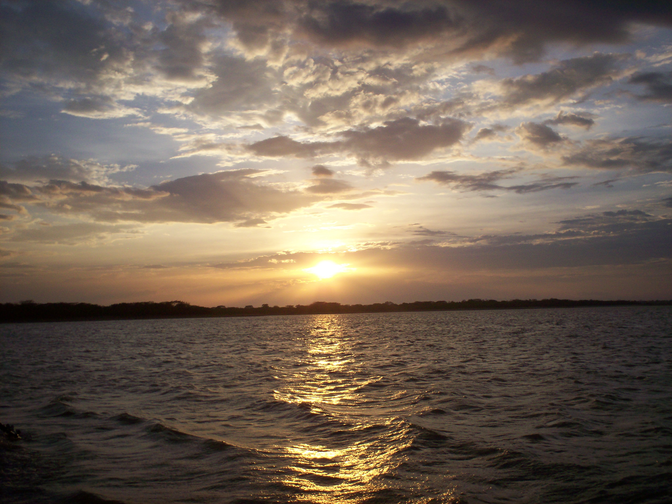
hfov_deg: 51.4
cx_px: 336
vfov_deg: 39.7
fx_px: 699
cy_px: 252
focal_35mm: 36
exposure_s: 1/639
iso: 100
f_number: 4.5
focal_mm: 6
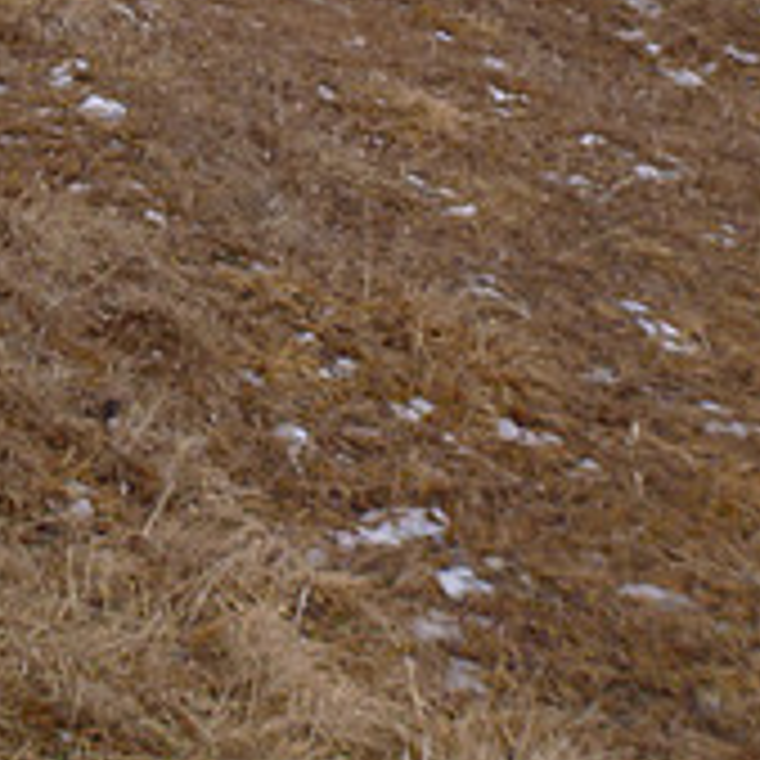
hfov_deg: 19.8
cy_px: -205
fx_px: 2111
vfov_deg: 19.0
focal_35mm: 85
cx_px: 0
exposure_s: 1/60
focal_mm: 4.9
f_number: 3.3
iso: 160
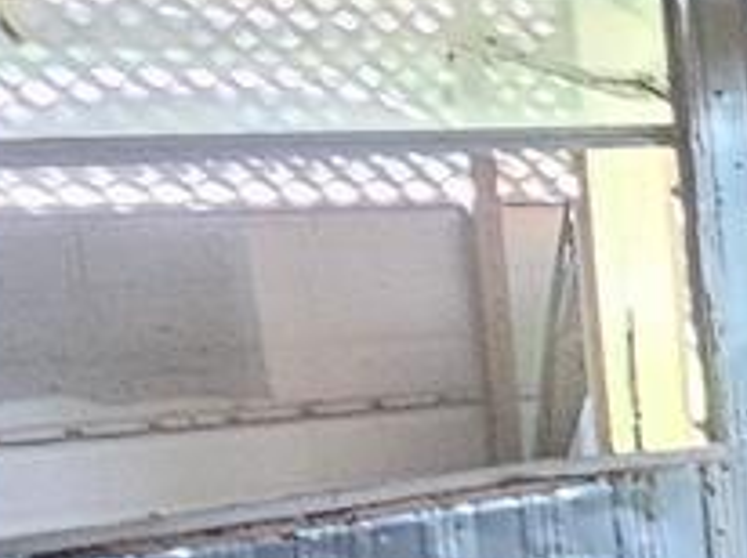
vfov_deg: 14.5
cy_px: 467
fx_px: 2177
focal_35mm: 101
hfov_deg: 13.8
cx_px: 1802
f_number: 2.2
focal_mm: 2.2
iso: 640
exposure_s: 1/24
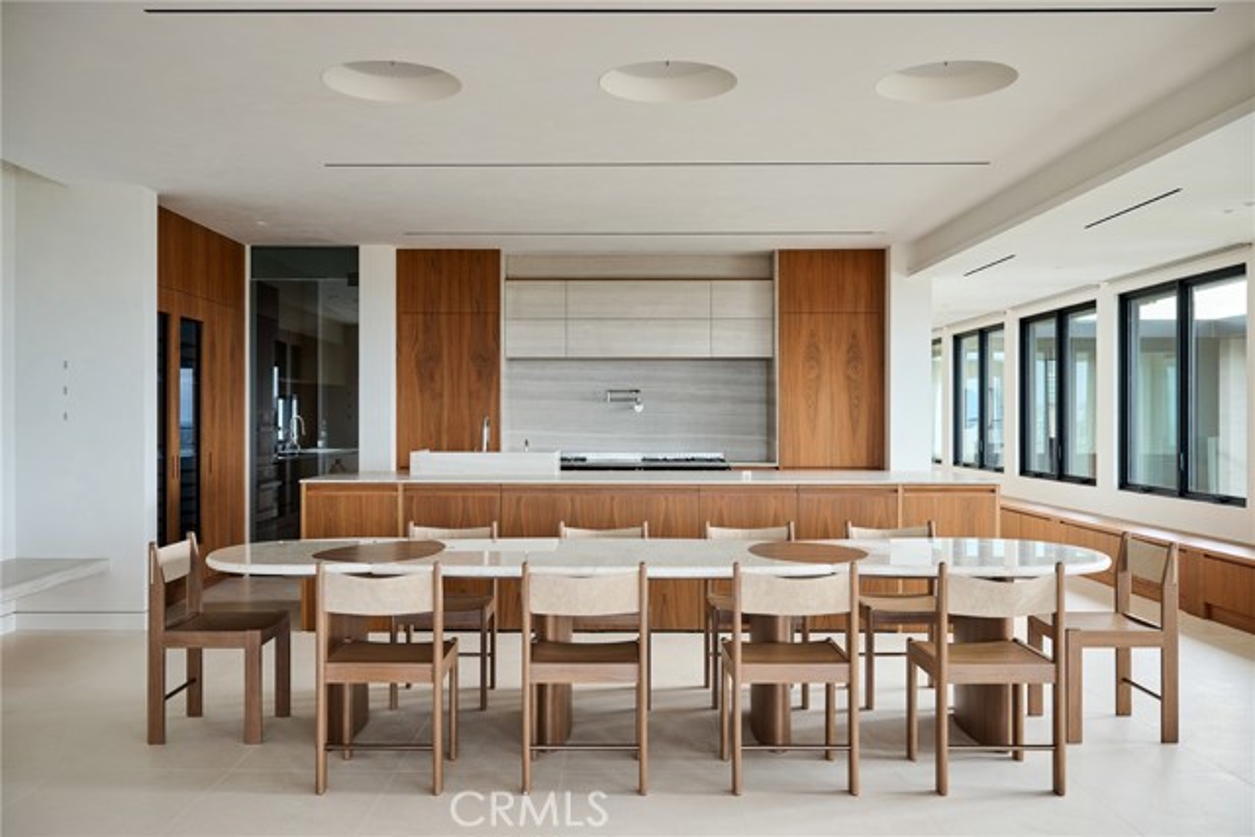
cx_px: 628
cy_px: 418
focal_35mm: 31
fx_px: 1081
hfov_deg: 60.3
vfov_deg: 42.3
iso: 100
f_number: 8
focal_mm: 31
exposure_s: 1/30
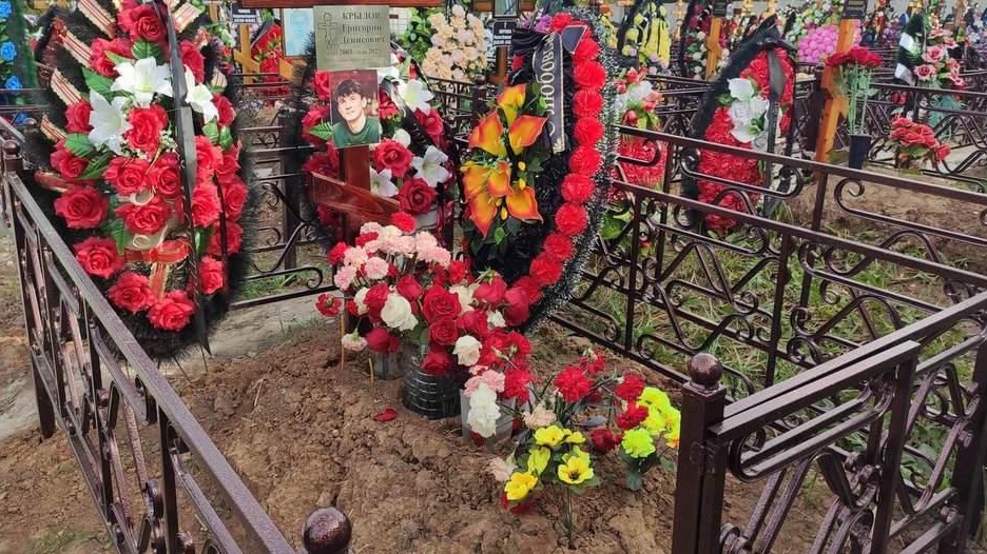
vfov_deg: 37.7
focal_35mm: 31
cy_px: 236
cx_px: 479
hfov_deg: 62.6
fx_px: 811
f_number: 1.75
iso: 112
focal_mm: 4.77
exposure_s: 1/1022
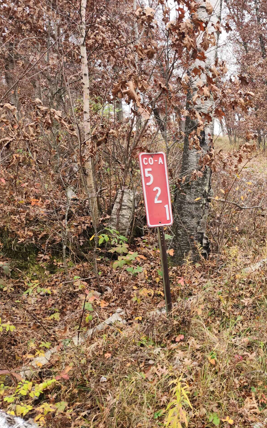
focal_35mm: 33
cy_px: 217
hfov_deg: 33.7
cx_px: 288
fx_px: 384
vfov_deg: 58.1
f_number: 1.8
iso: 20
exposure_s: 1/142
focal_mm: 5.4
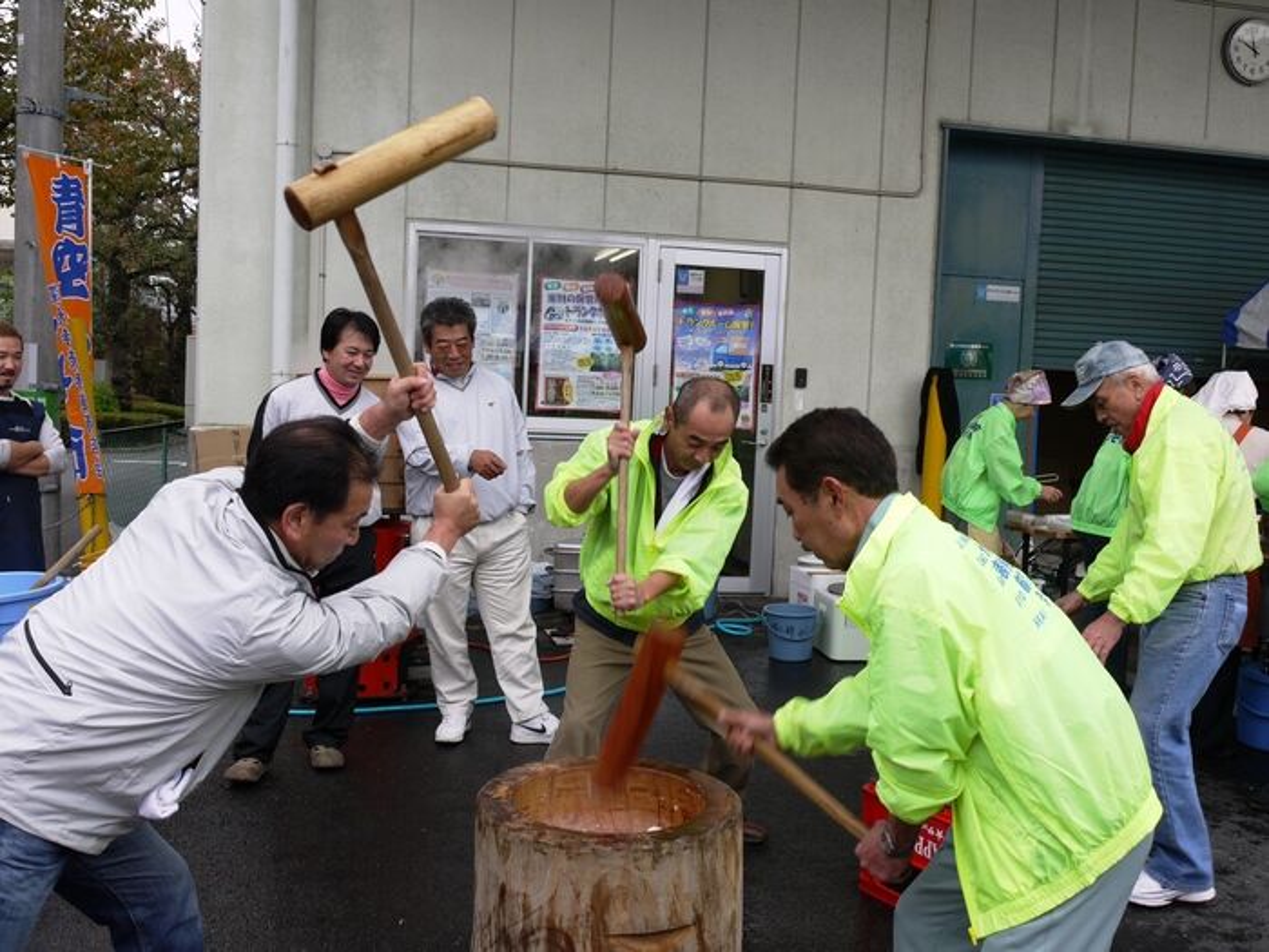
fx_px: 1320
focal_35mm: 36
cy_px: 476
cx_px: 634
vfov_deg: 39.7
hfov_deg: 51.4
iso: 100
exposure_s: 1/160
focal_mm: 18
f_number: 5.6
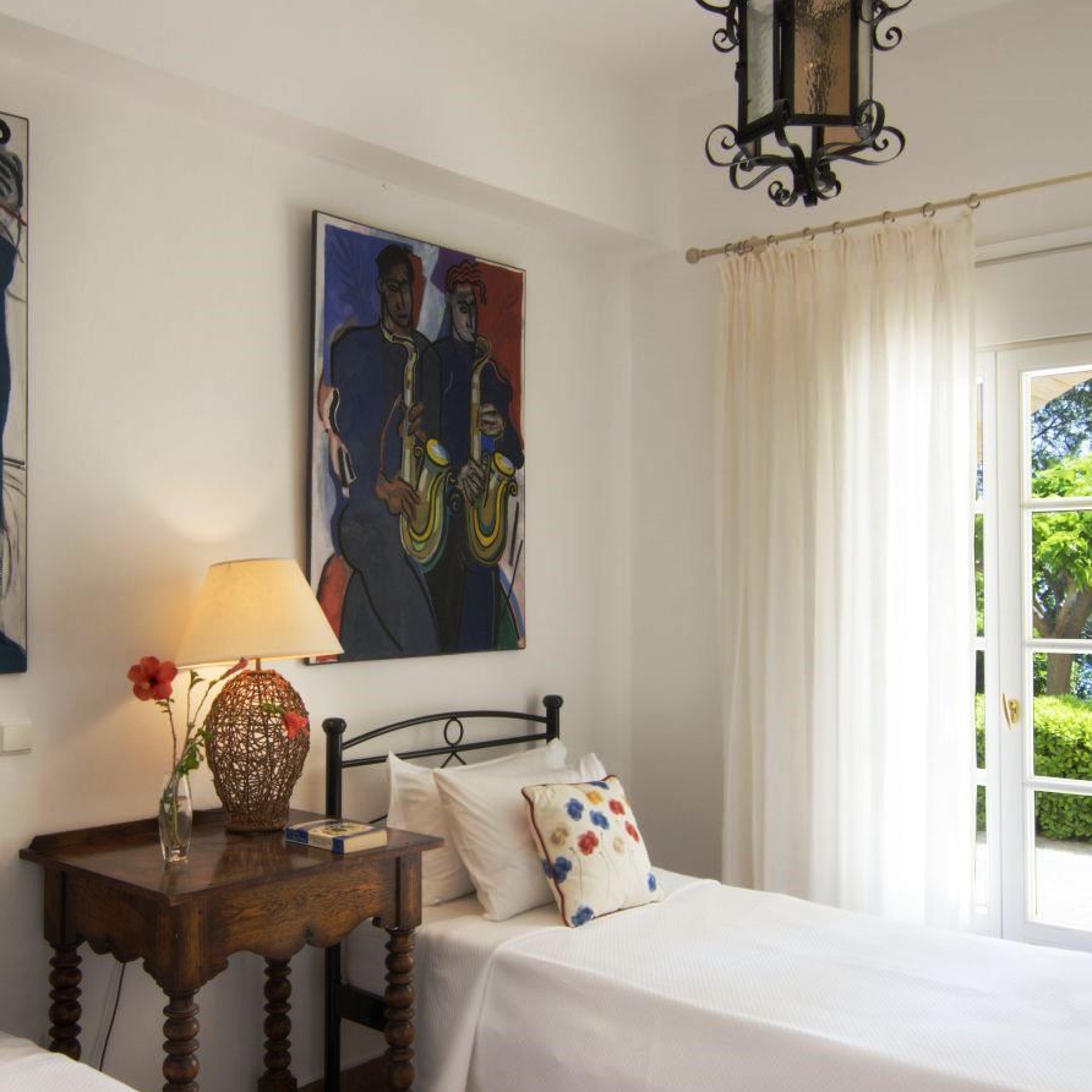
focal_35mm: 32
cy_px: 583
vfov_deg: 51.1
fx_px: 1142
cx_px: 428
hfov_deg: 50.7
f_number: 16
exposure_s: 1.3
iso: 200
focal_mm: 14
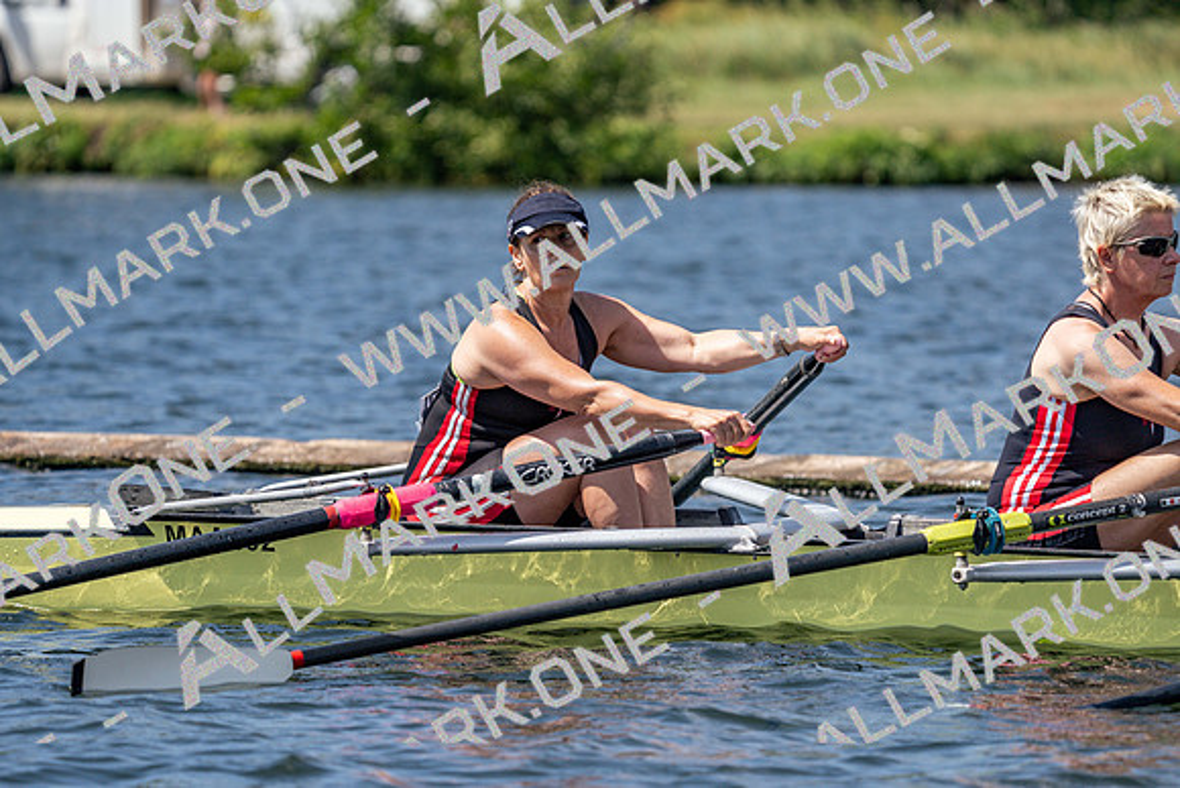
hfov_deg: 6.7
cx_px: 590
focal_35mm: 309
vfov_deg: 4.5
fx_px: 10130
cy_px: 394
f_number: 6.3
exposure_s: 1/2000
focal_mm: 309
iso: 250
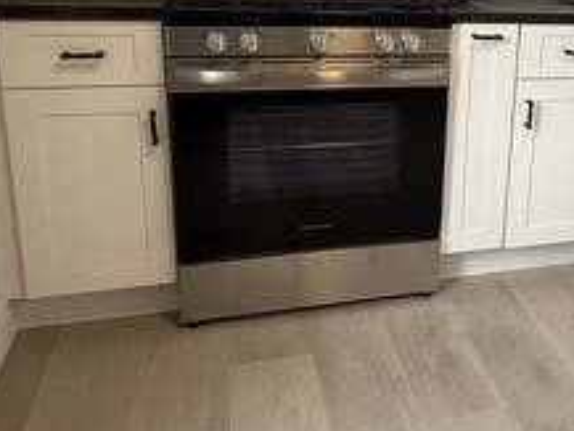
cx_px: 488
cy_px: 106
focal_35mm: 43
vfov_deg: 33.0
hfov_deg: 41.2
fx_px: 713
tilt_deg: -14.4
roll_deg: -4.2
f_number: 2.2
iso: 160
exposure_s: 1/120
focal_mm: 2.22
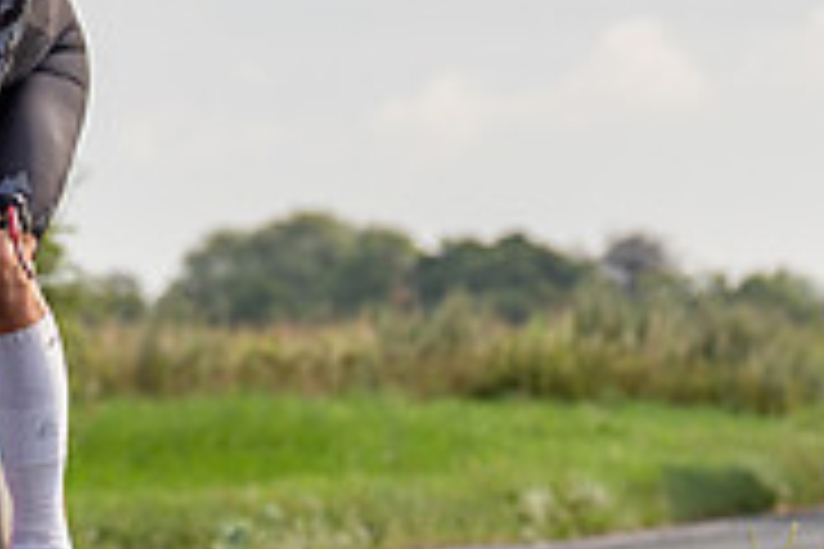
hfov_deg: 3.9
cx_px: -142
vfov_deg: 2.6
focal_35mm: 524
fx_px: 11993
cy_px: 413
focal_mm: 98
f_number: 4
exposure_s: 1/1000
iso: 160
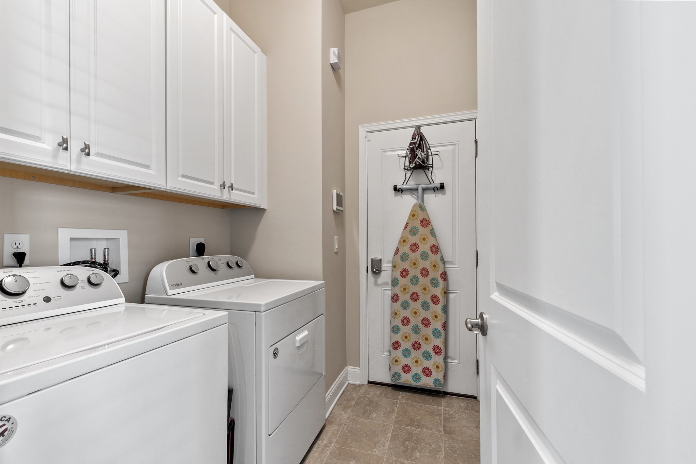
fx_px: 290
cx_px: 348
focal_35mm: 15
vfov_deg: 77.3
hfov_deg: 100.4
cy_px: 232
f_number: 8
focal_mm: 10
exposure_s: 1.6
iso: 320
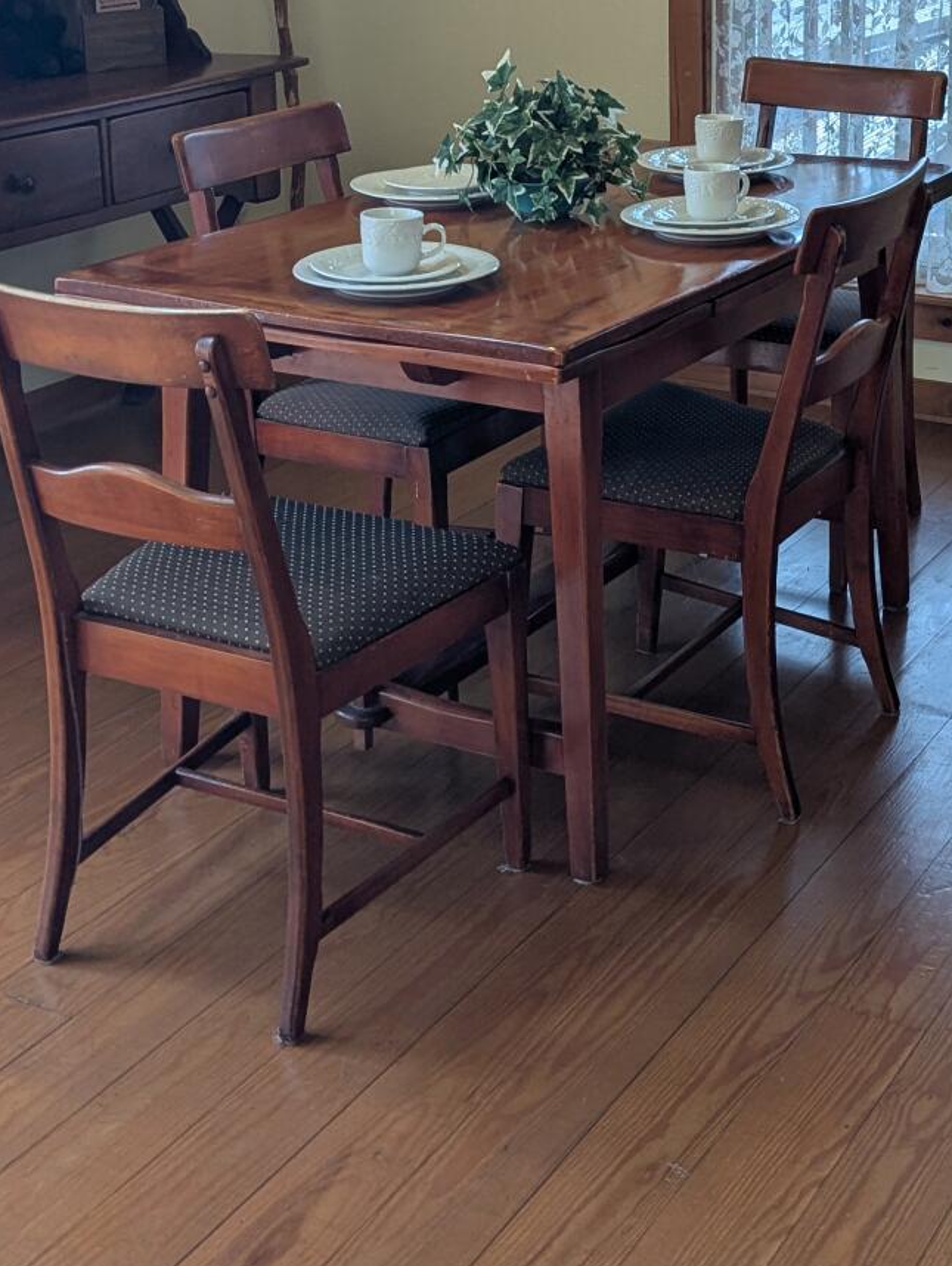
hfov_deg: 25.9
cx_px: 706
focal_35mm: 56
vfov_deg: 33.4
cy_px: 270
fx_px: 2049
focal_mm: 6.81
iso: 65
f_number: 1.85
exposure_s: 1/178
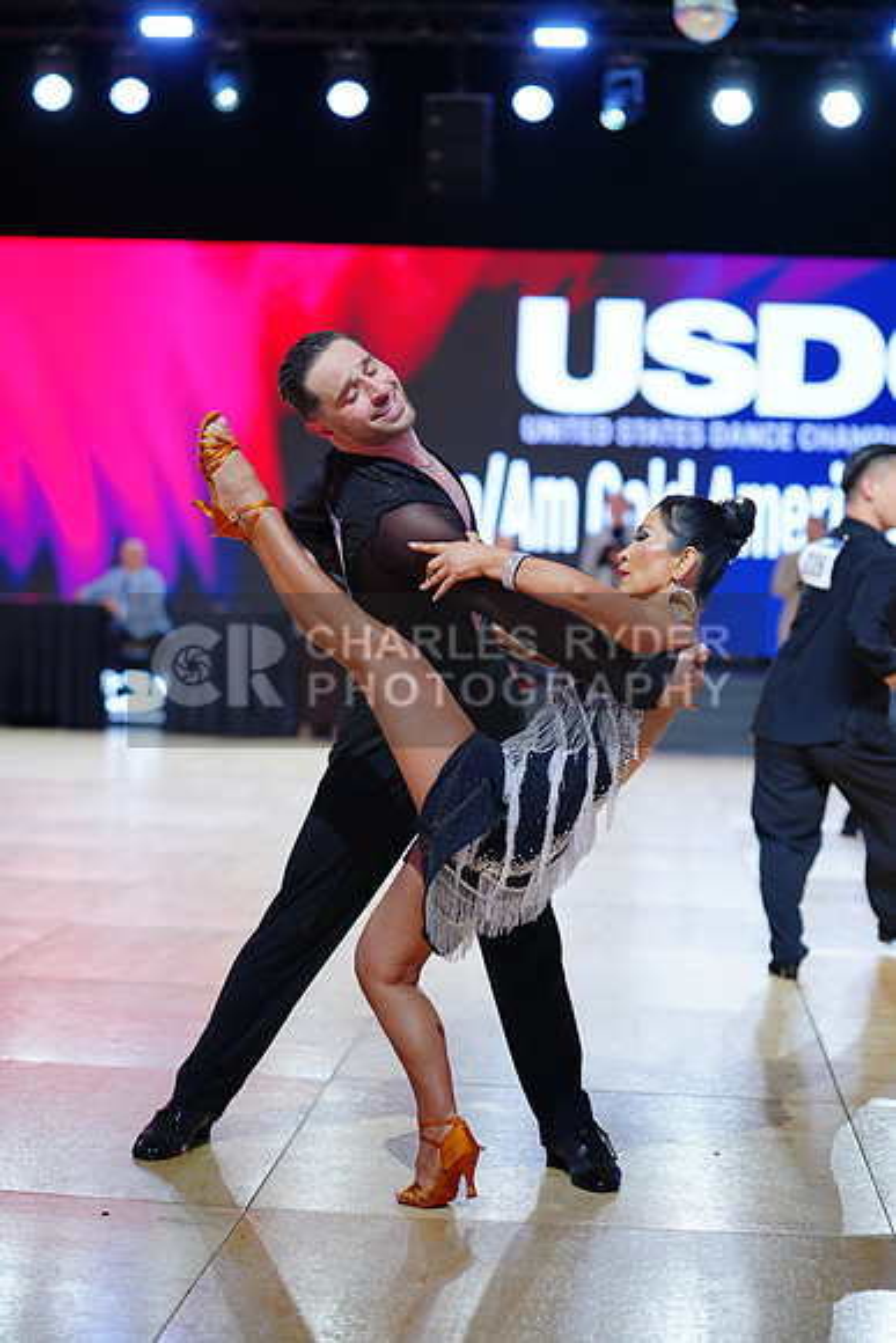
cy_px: 672
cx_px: 448
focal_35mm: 63
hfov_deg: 21.6
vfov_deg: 31.9
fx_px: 2350
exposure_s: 1/400
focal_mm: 63
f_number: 2
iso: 320
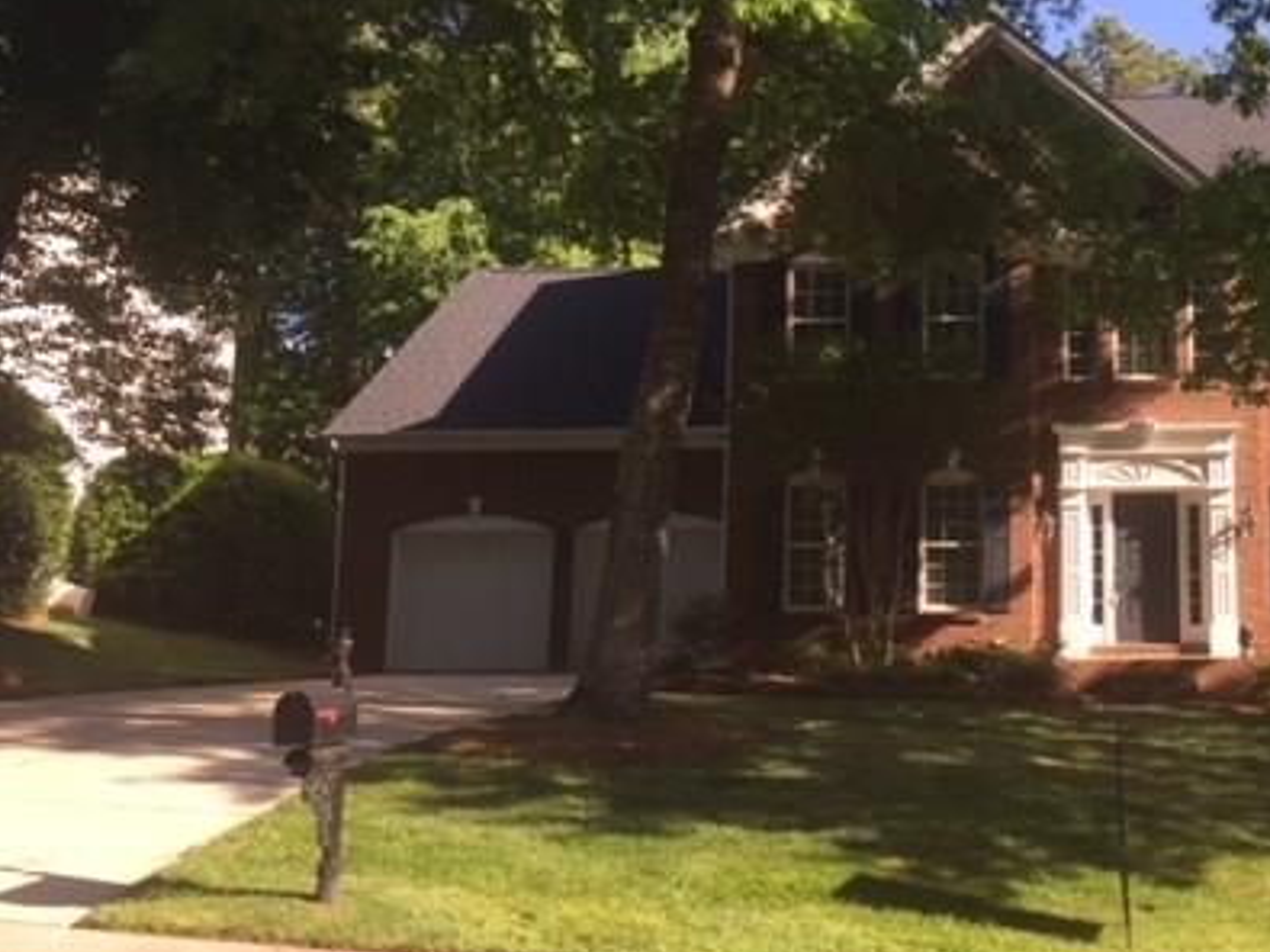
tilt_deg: +11.0
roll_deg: +0.6
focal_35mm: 47
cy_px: 331
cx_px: 1026
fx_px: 1724
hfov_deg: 38.8
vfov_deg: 30.7
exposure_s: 1/527
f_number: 2.2
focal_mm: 4.15
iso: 32
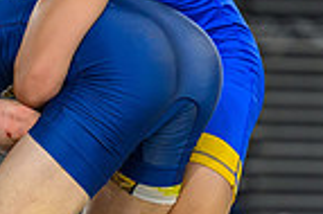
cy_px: 151
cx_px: -41
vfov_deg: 2.9
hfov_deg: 4.4
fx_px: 4230
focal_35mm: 472
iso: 2000
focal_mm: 100
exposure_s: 1/800
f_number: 2.8
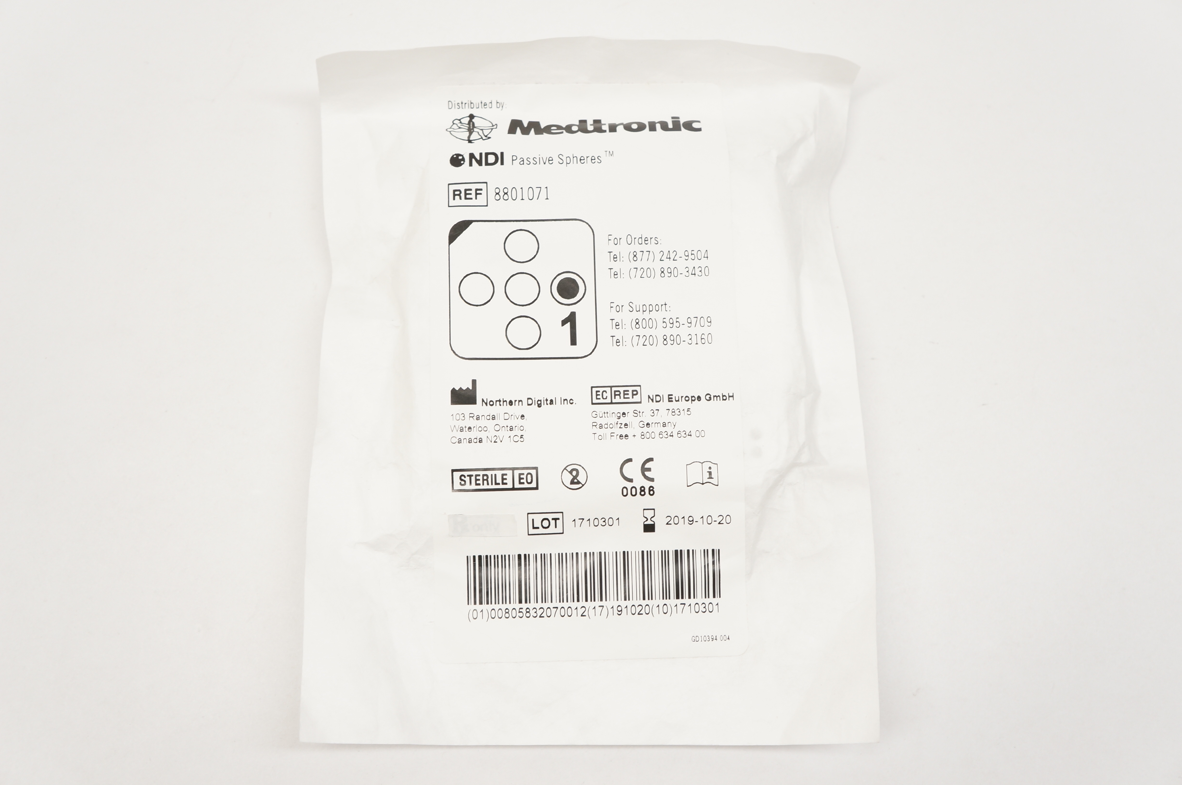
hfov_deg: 45.0
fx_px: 1427
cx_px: 591
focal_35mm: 44
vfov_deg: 30.8
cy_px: 392
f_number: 5.6
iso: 400
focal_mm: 29
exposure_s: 1/80
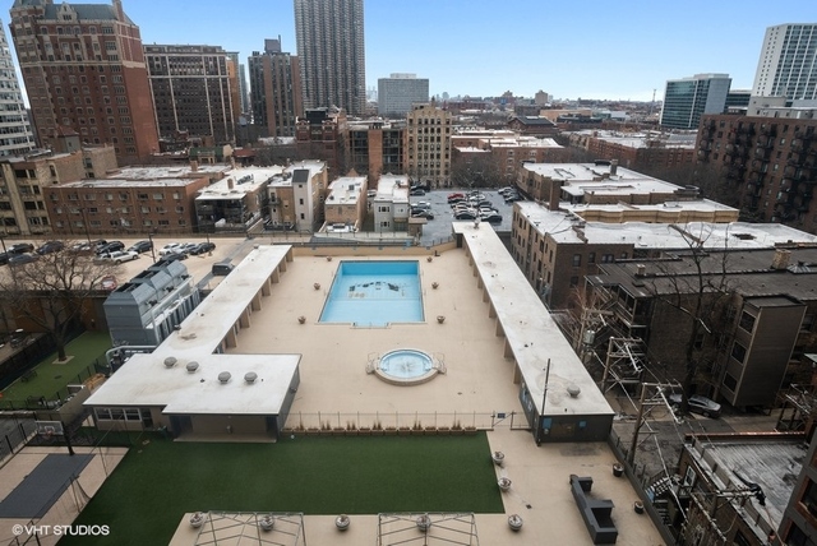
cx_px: 408
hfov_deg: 83.9
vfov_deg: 62.0
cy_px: 273
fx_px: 454
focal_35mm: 20
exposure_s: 1/100
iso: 500
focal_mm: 20
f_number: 8
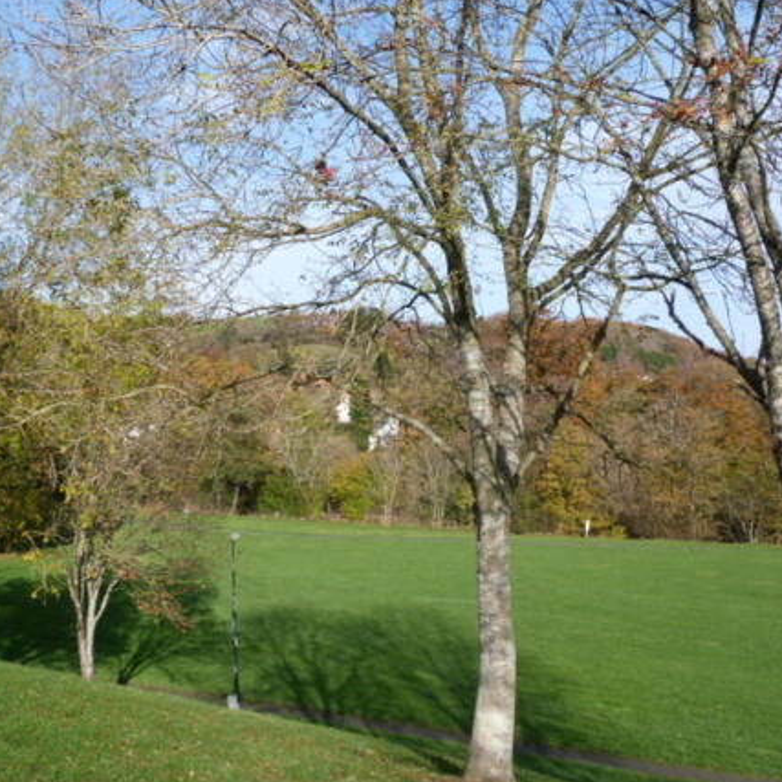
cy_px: 393
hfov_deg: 40.6
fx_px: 1048
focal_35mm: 41
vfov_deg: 40.9
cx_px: 292
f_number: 5.6
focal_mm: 6.1
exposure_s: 1/200
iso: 80
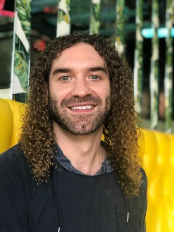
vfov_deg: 33.8
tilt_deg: +5.7
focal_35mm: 57
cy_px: 116
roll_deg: -0.5
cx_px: 87
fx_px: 382
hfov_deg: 25.7
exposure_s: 1/30
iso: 64
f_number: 2.8
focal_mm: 6.6
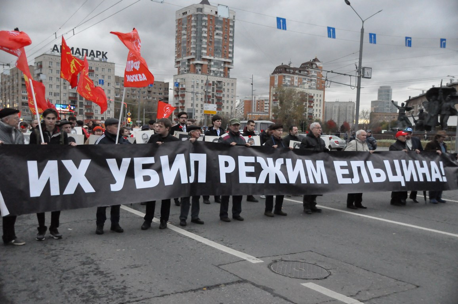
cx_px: 229
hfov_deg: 57.3
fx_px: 419
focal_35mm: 33
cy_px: 152
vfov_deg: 39.9
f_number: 3.8
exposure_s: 1/1000
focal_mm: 22
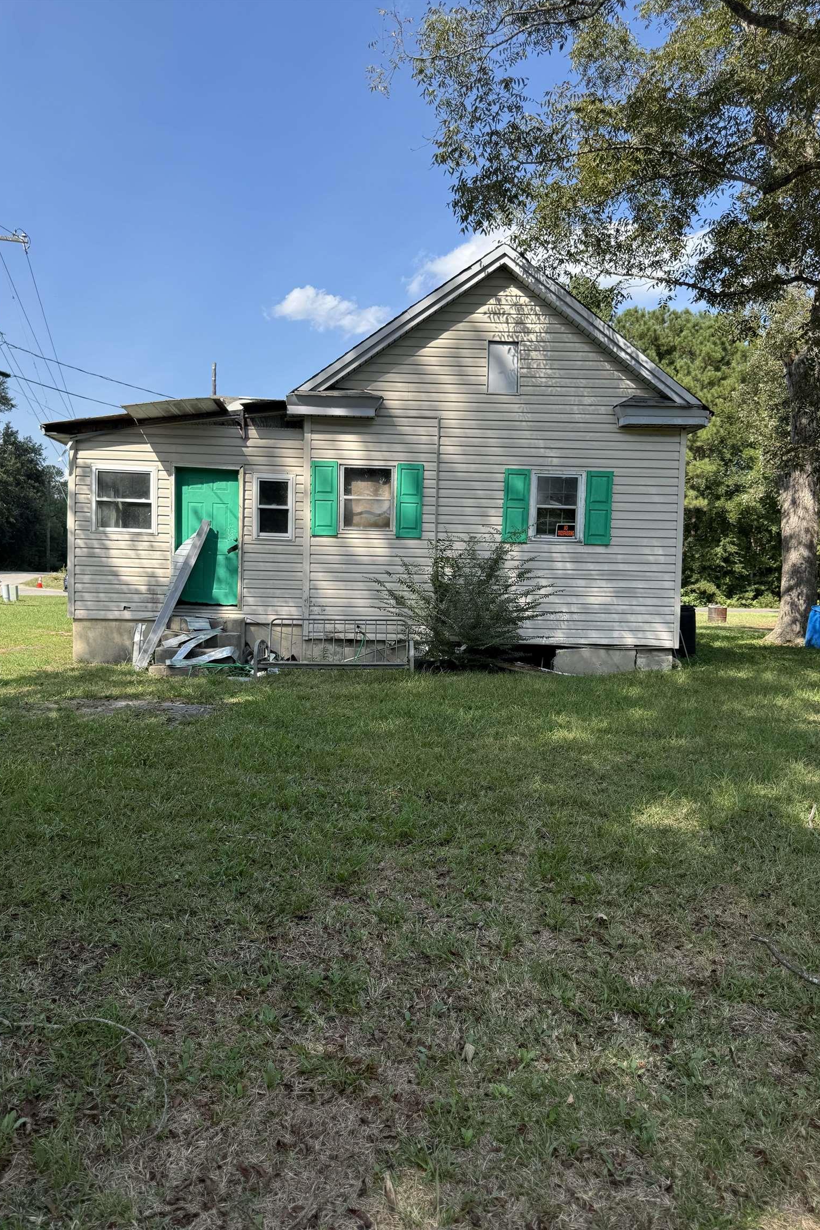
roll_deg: -2.1
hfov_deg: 51.3
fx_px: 854
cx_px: 421
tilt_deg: -2.5
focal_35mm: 25
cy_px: 614
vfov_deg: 71.5
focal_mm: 6.76
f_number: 1.78
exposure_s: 1/2110
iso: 80
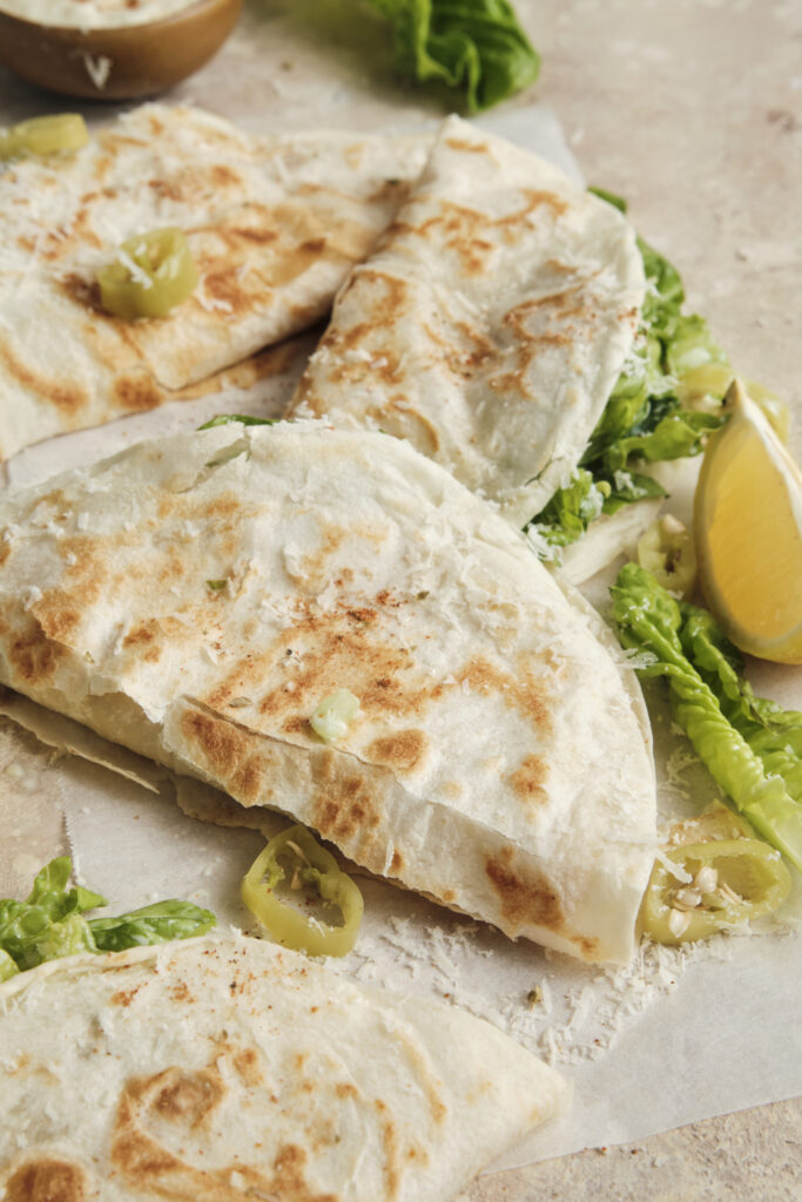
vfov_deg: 31.9
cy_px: 601
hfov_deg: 21.6
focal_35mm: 63
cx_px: 401
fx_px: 2104
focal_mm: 41.8
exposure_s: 1/15
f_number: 9
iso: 250
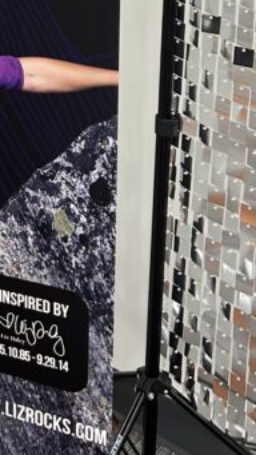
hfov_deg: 13.8
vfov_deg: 22.9
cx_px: -47
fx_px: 1025
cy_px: -96
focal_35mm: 85
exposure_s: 1/67
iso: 80
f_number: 1.5
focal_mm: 5.7
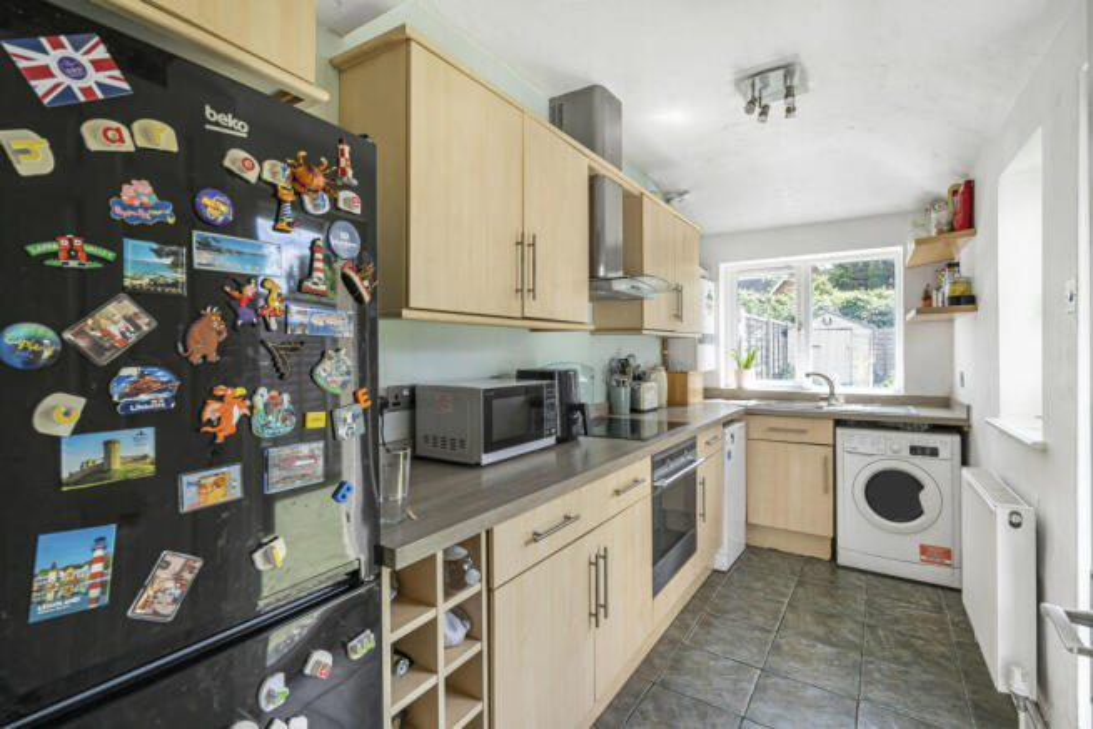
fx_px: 486
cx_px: 546
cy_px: 364
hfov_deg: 96.7
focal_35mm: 16
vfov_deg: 73.8
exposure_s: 1/100
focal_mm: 16
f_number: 8
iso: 250
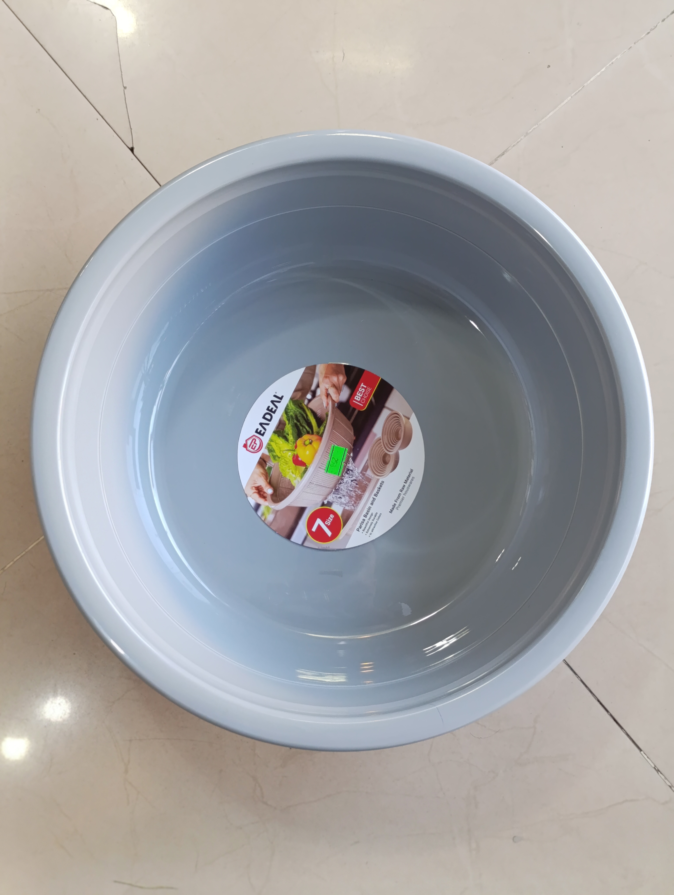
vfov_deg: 41.2
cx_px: 337
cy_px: 448
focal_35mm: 46
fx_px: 1191
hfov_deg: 31.6
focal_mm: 6.14
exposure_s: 1/100
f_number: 1.6
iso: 400
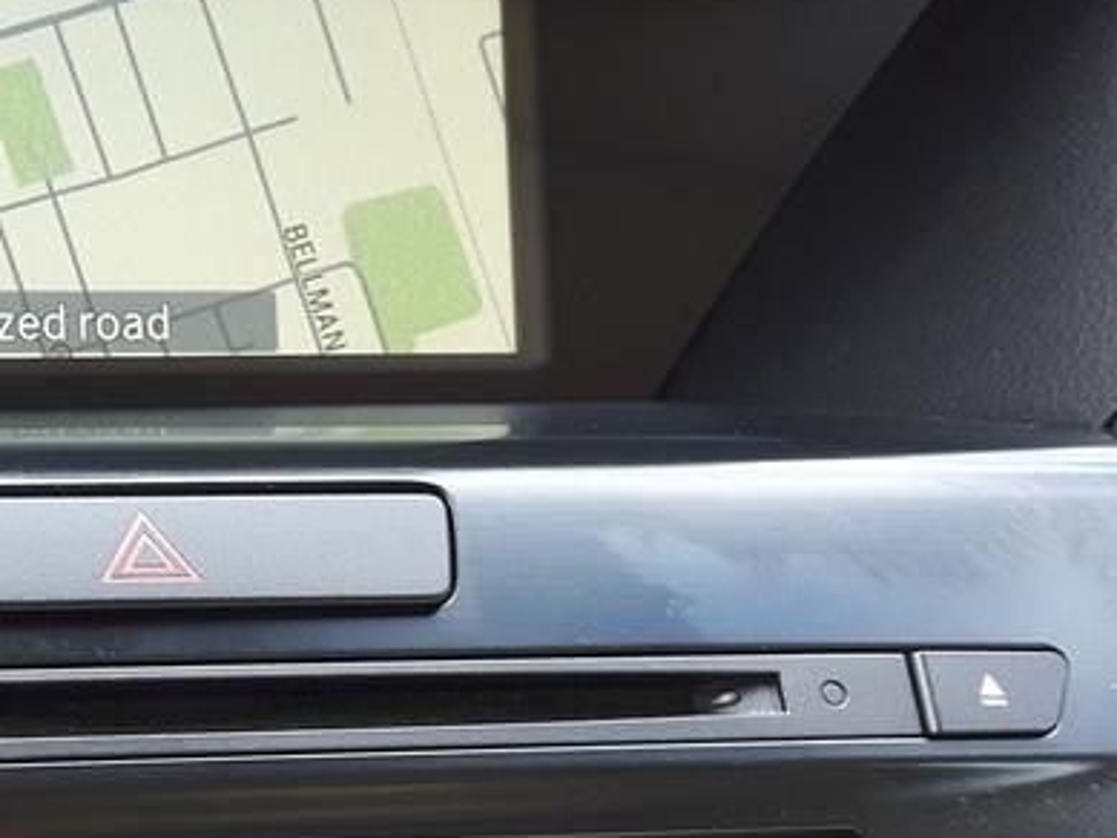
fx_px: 3292
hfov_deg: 18.9
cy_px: 600
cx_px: 92
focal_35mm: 102
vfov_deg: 14.5
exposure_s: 1/100
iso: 64
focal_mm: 3.7
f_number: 1.9
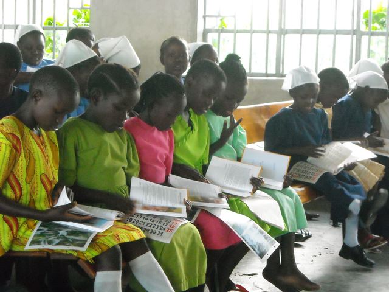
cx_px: 194
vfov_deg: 14.1
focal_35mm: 105
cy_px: 146
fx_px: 1180
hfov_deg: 18.7
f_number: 4.7
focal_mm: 17.1
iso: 800
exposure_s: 1/40
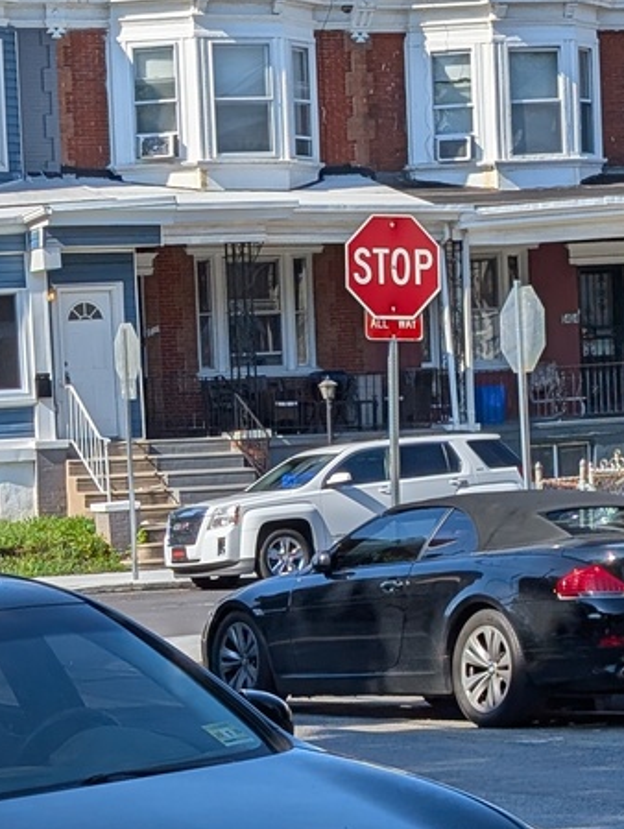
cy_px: 676
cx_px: -6
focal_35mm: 131
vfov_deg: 14.9
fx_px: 3141
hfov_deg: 11.2
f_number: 1.68
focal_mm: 6.9
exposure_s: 1/1287
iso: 19
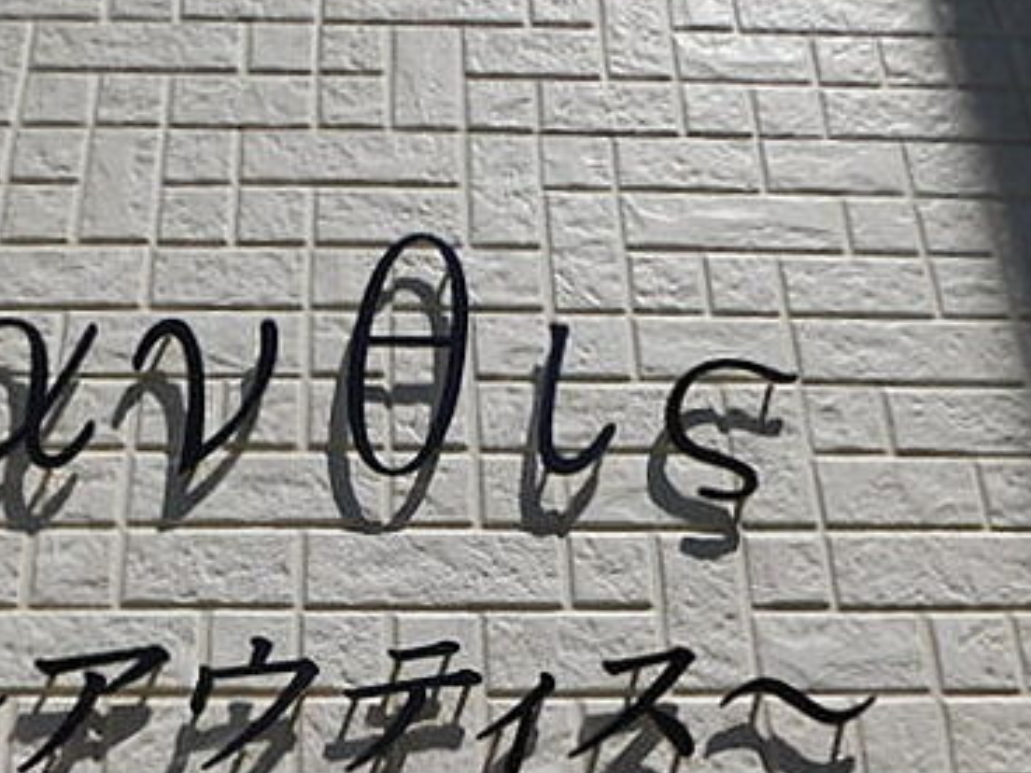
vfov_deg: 35.1
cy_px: 585
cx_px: 420
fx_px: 1191
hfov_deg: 46.6
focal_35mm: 40
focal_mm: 4
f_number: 6
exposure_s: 1/1000
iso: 125
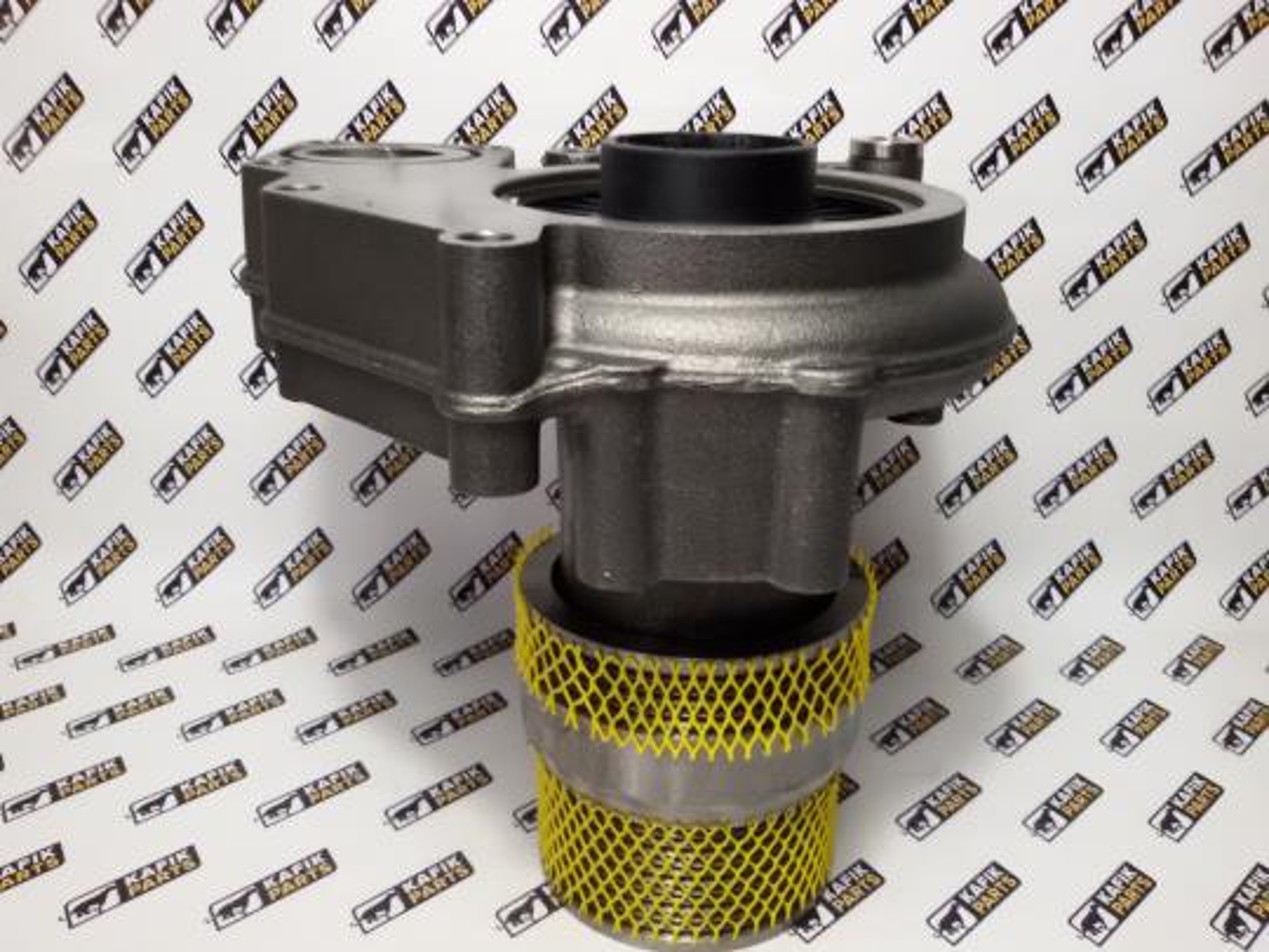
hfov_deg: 58.4
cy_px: 476
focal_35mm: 31
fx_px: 1136
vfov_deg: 45.4
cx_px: 634
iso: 125
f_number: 2.4
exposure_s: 1/33
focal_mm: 2.93
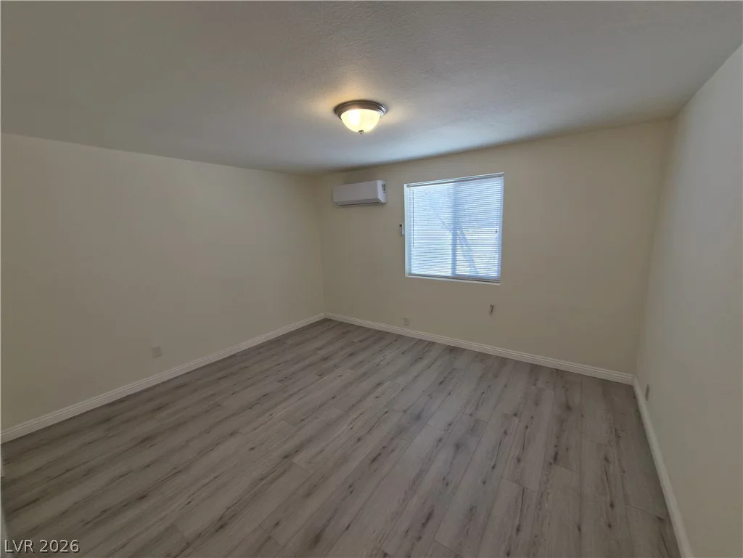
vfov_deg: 89.9
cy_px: 279
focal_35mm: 13
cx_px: 372
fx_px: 279
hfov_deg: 106.2
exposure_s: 1/60
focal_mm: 1.7
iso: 40
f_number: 2.2
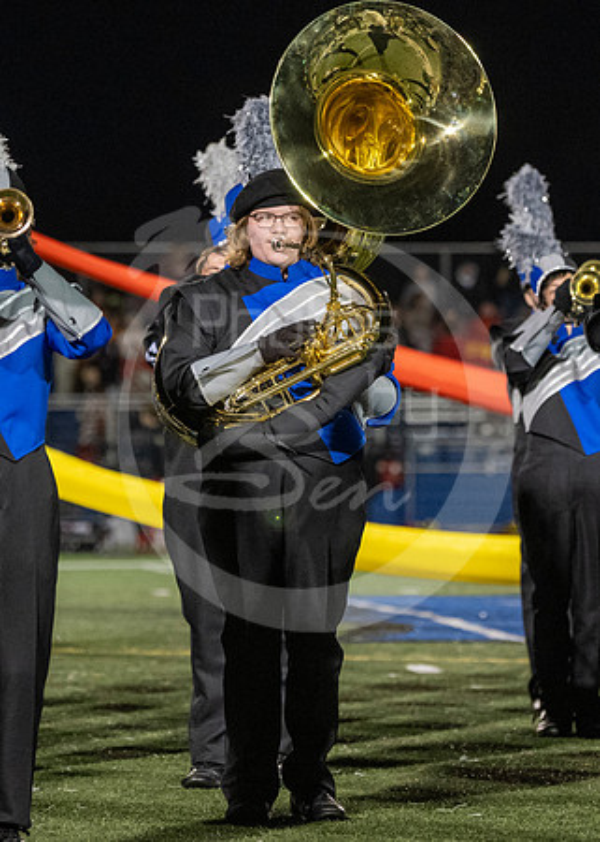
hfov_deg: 5.8
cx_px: 387
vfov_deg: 8.1
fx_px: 5921
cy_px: 311
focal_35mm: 248
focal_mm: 125
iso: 4000
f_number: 2.8
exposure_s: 1/500
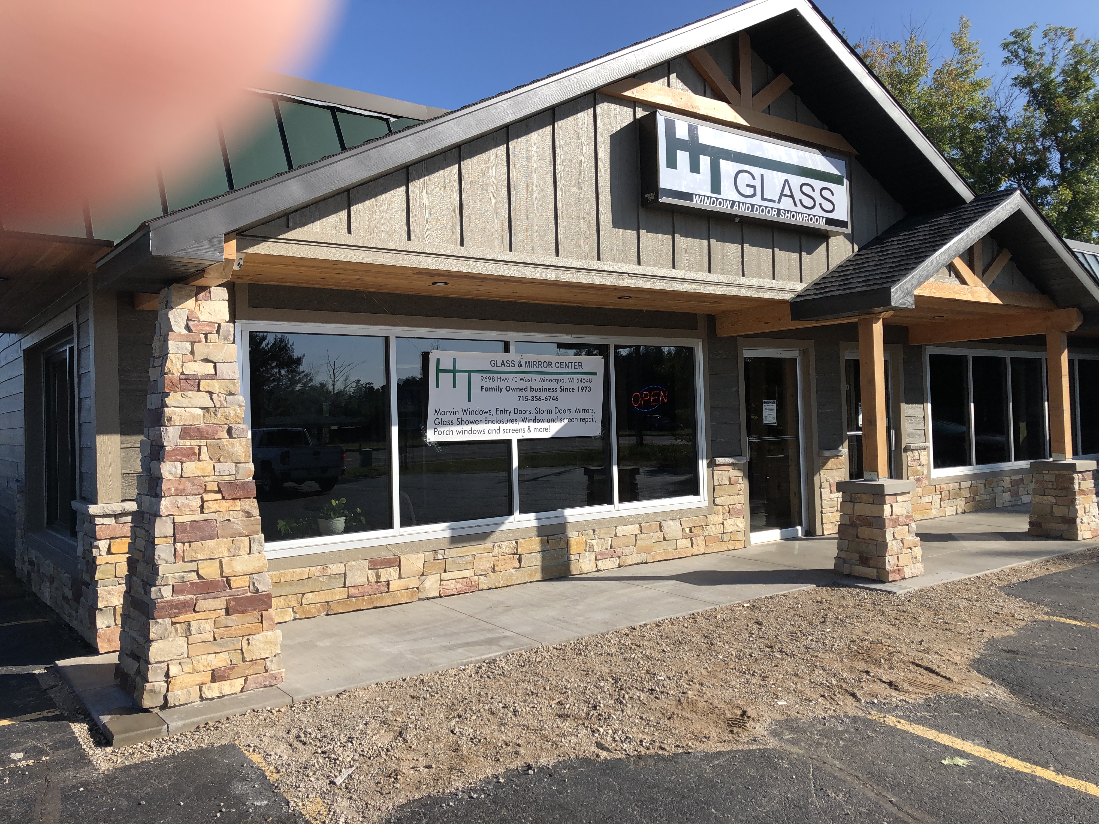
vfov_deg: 49.7
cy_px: 412
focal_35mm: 28
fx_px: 889
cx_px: 550
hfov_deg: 63.4
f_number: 1.8
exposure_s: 1/1600
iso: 20
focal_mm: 3.99
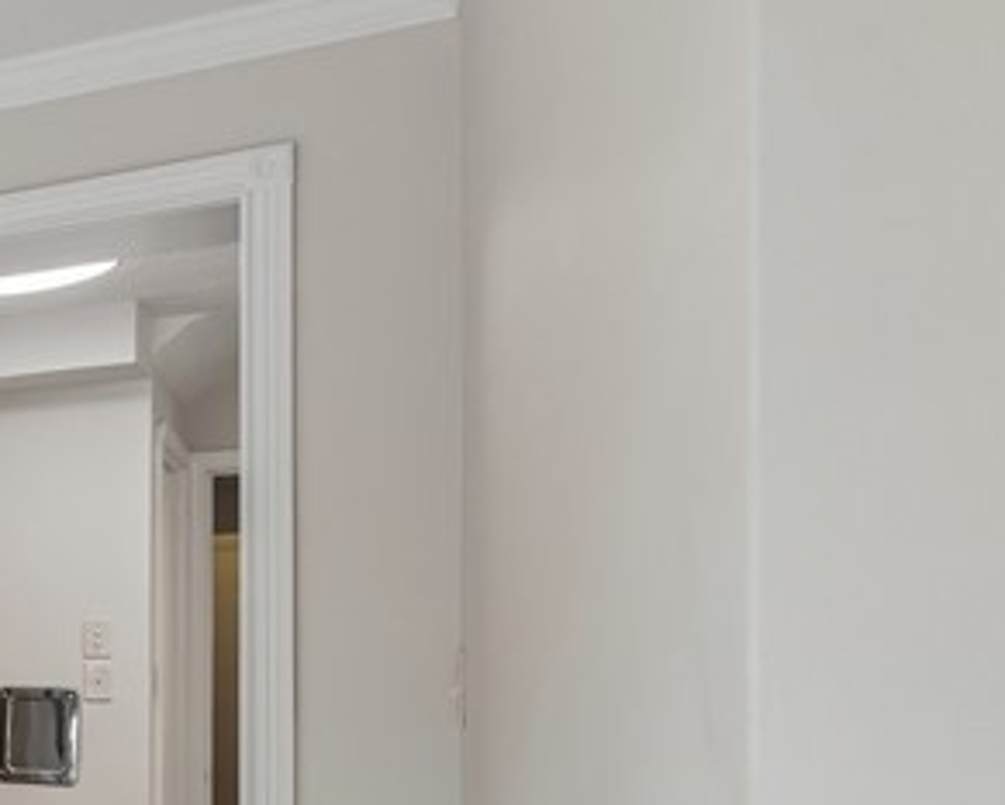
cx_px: -749
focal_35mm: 49
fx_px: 1458
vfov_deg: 29.9
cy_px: 686
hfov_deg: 23.1
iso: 200
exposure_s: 1/40
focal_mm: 14
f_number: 5.6
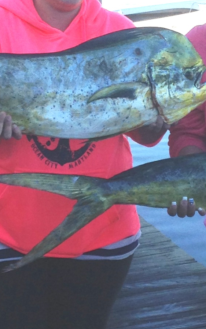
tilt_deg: -5.9
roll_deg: -1.5
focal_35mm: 127
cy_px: 78
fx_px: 1141
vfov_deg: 16.3
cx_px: 160
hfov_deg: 10.3
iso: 50
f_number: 2.4
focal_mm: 4.12
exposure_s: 1/723
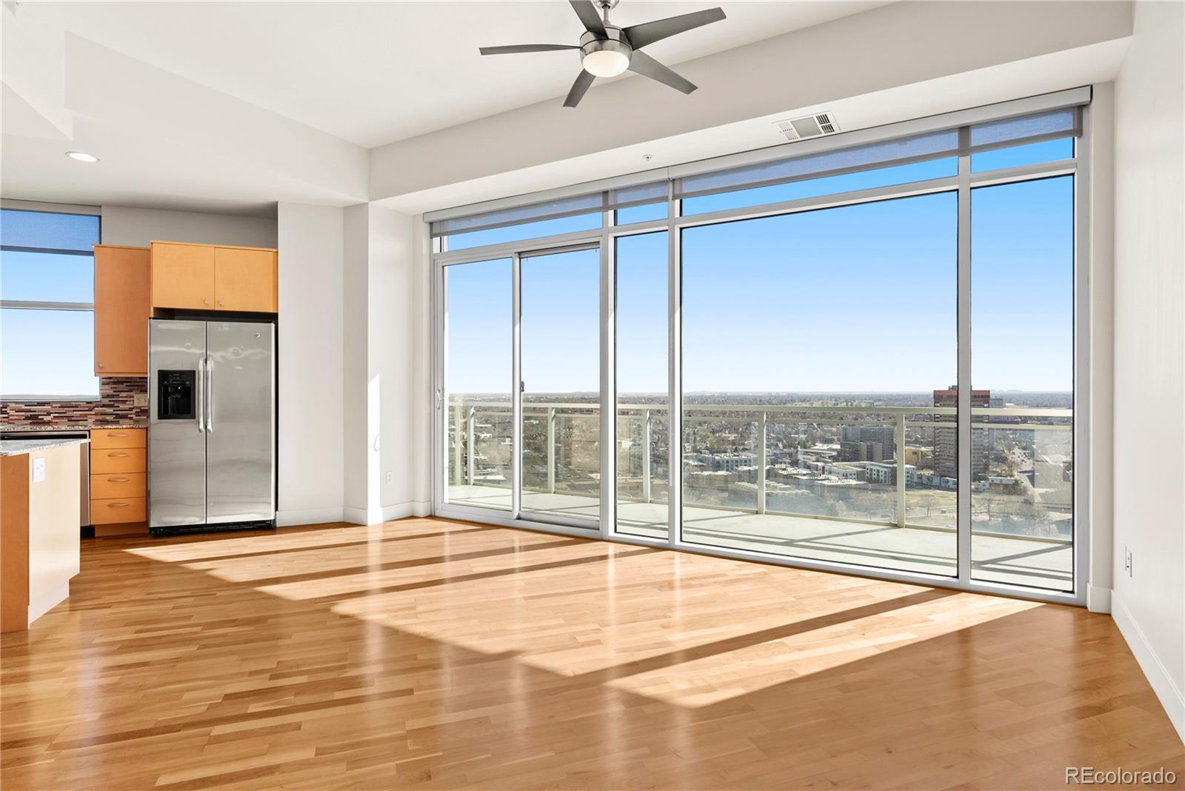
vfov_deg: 64.6
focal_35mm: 19
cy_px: 396
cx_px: 592
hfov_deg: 86.9
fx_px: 626
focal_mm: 19
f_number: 11
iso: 640
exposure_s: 1/40
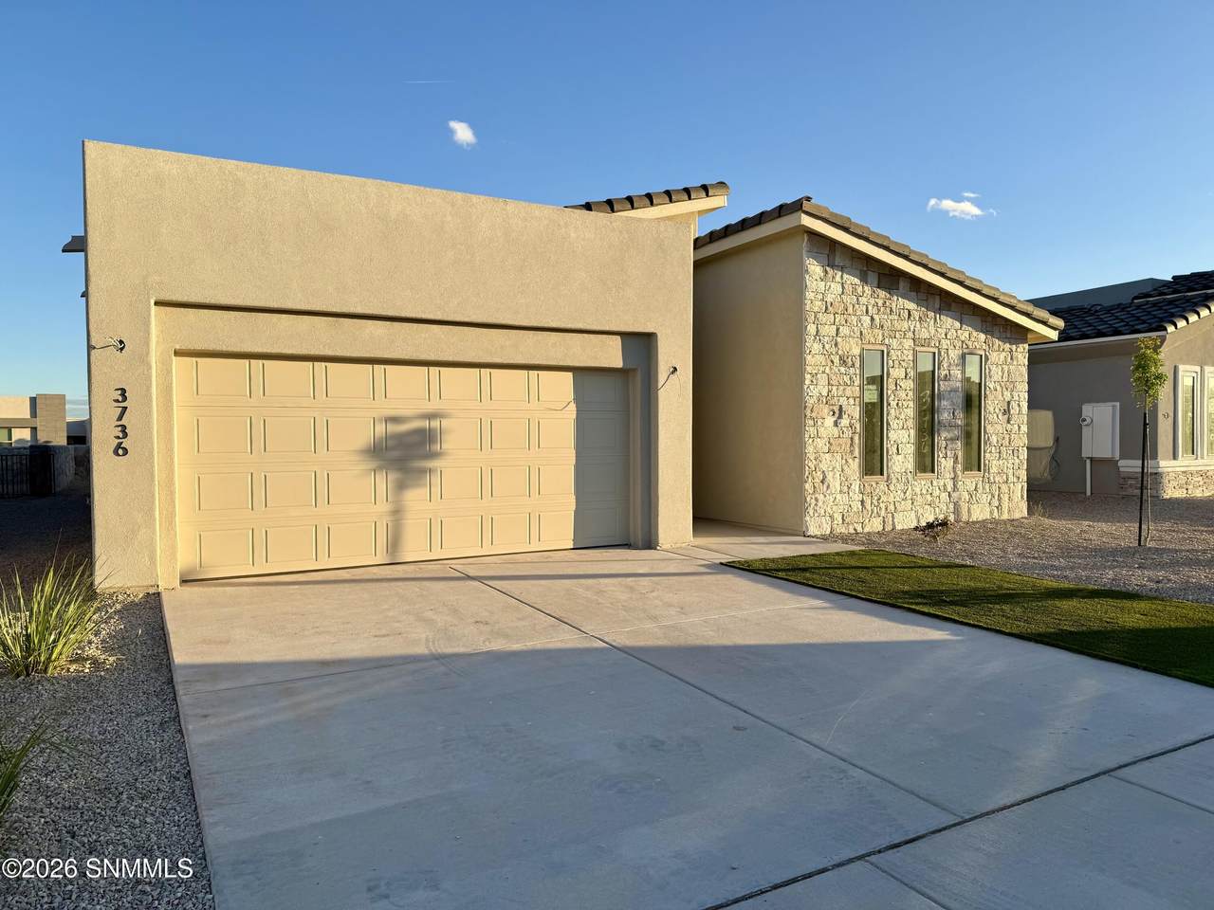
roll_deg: +0.2
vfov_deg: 56.8
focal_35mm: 24
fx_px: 842
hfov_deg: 71.6
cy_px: 455
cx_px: 607
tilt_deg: -0.8
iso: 80
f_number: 1.78
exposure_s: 1/2169
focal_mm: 6.76
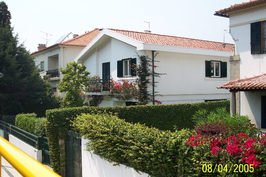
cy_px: 93
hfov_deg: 48.5
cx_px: 133
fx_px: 296
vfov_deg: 33.4
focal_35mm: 40
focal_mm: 8
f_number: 4.8
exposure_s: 1/500
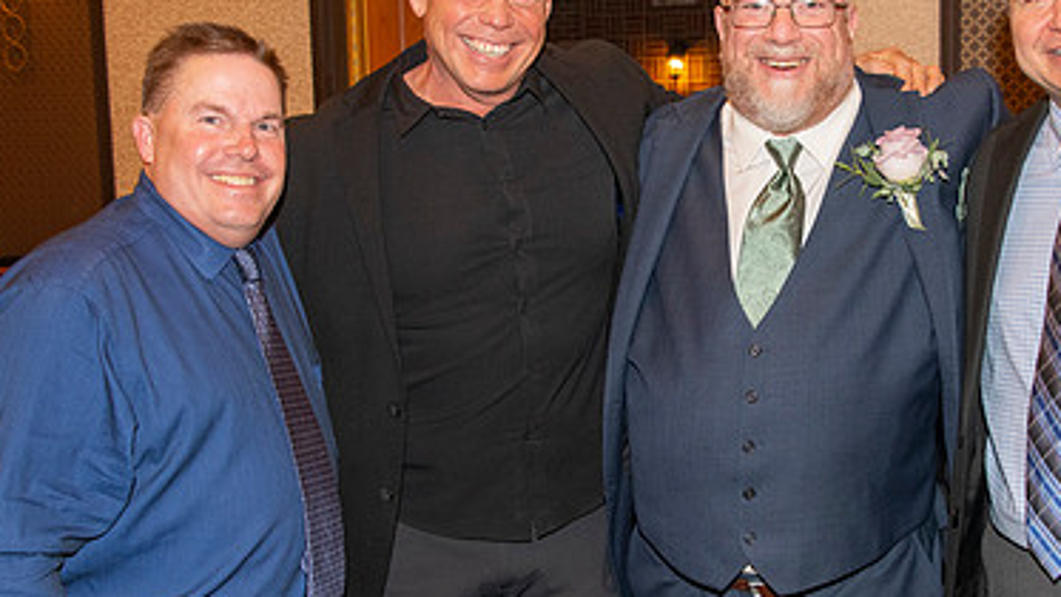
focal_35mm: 57
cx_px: 714
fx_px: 1604
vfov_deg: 21.1
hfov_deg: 36.2
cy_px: 317
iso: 2000
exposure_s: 1/60
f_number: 5.6
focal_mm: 35
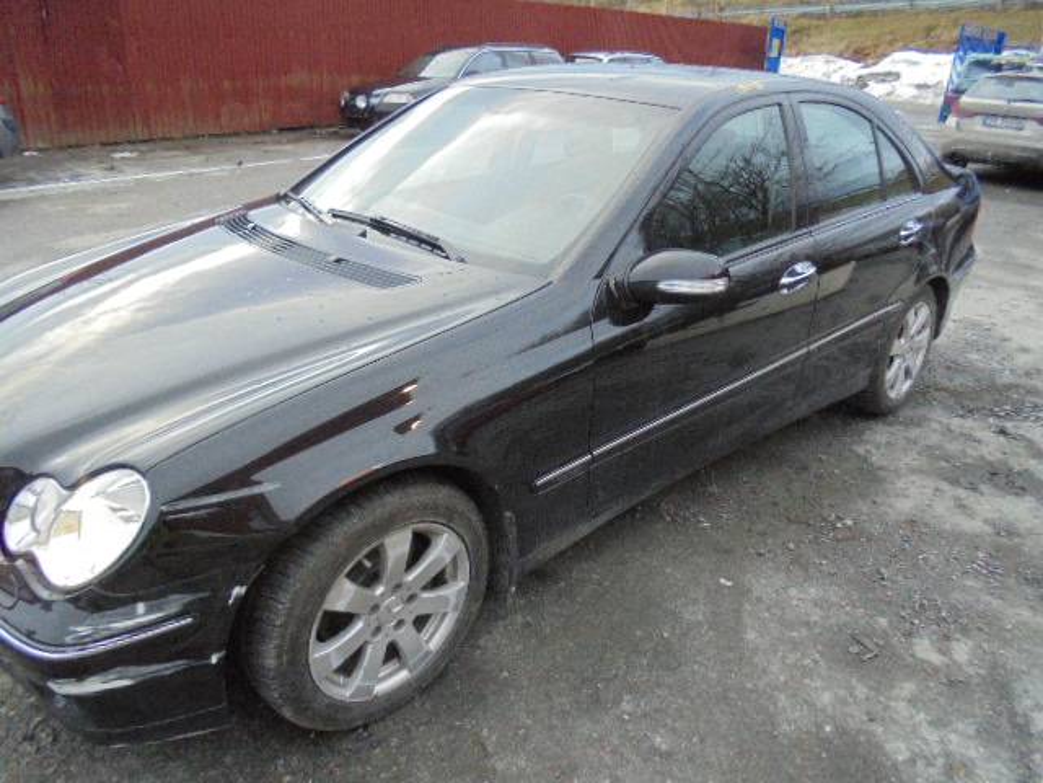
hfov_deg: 67.3
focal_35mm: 26
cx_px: 522
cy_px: 392
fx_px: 783
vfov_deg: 53.1
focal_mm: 4.6
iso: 500
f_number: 3.5
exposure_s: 1/250
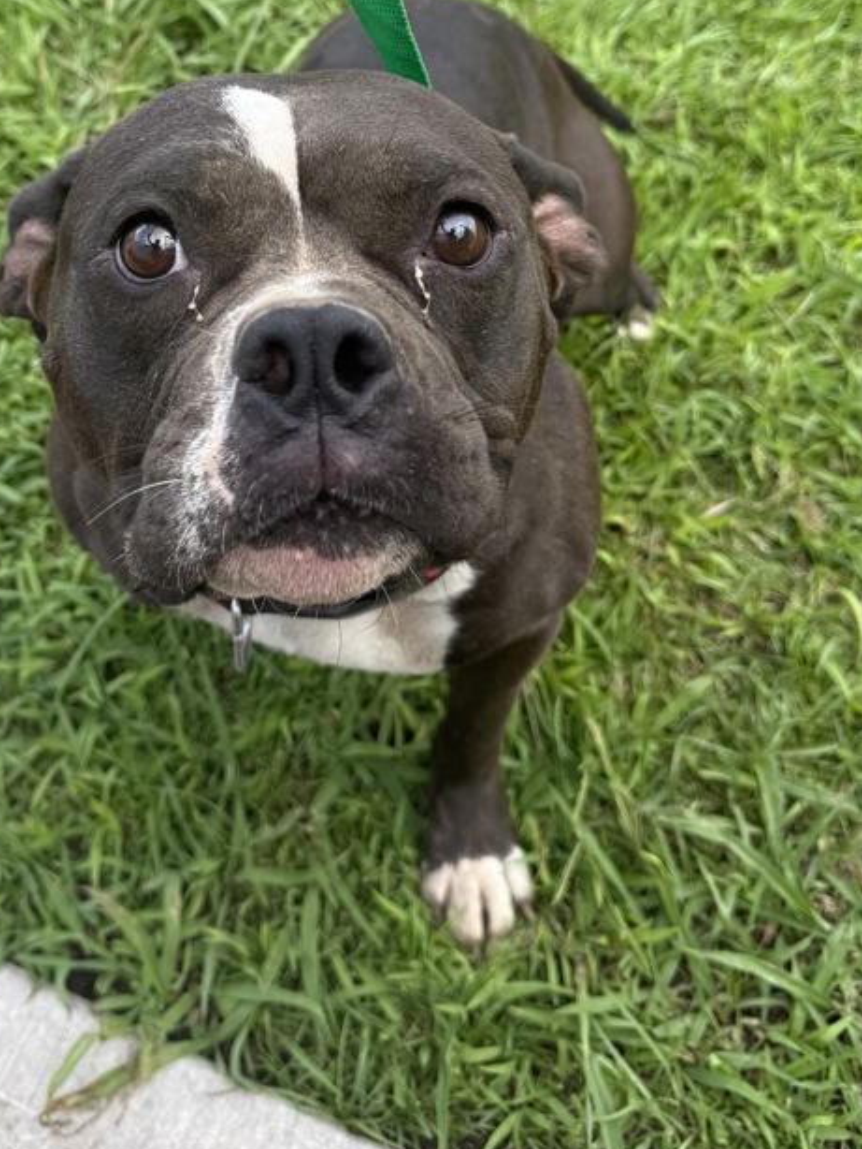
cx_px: 271
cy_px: 322
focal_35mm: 40
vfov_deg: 45.5
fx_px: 1327
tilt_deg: -48.1
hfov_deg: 35.5
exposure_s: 1/250
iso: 80
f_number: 1.78
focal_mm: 6.76
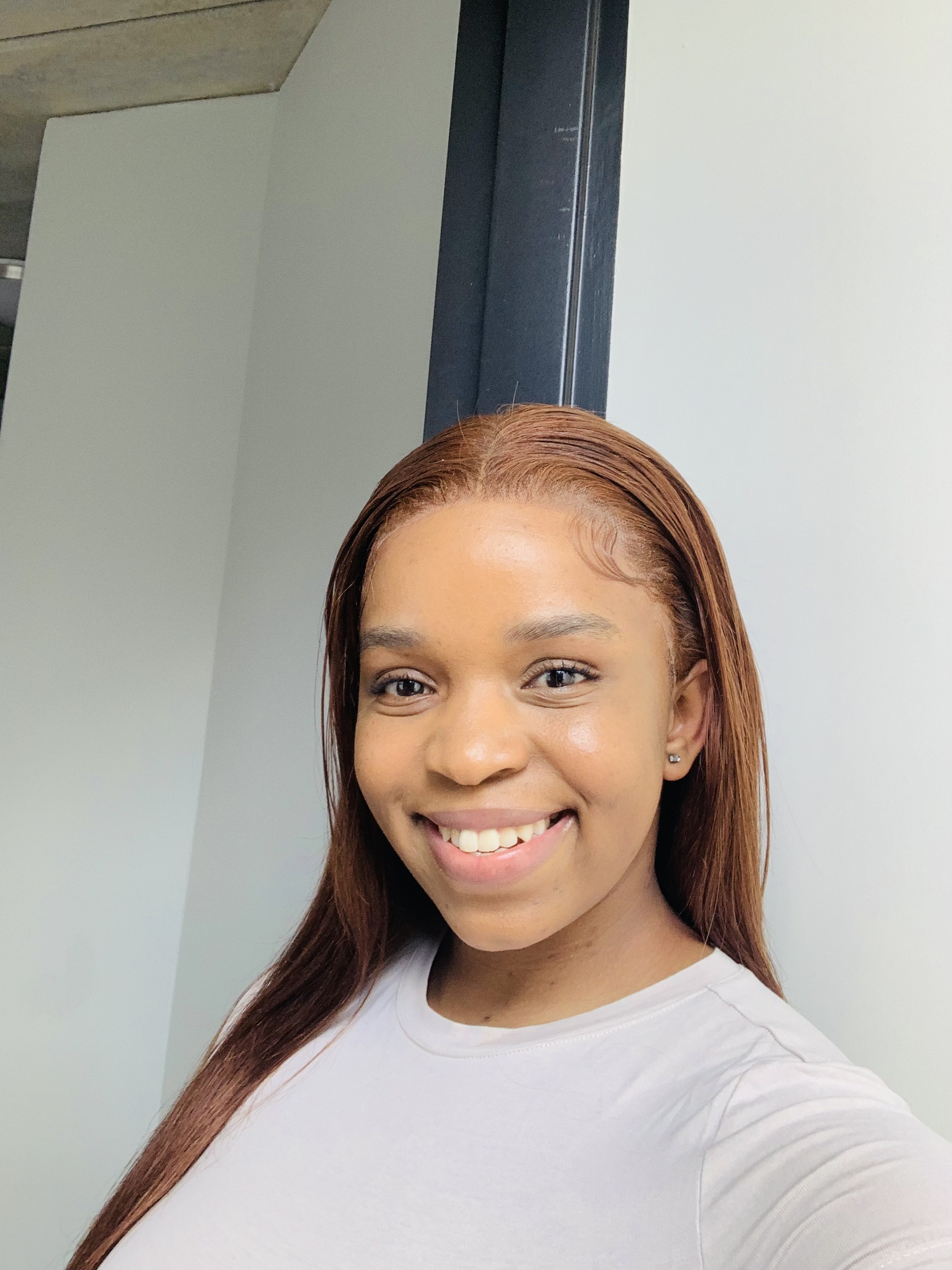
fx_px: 1173
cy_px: 635
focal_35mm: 32
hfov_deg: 44.2
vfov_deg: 56.8
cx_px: 476
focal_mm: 2.87
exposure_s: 1/63
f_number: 2.2
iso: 64
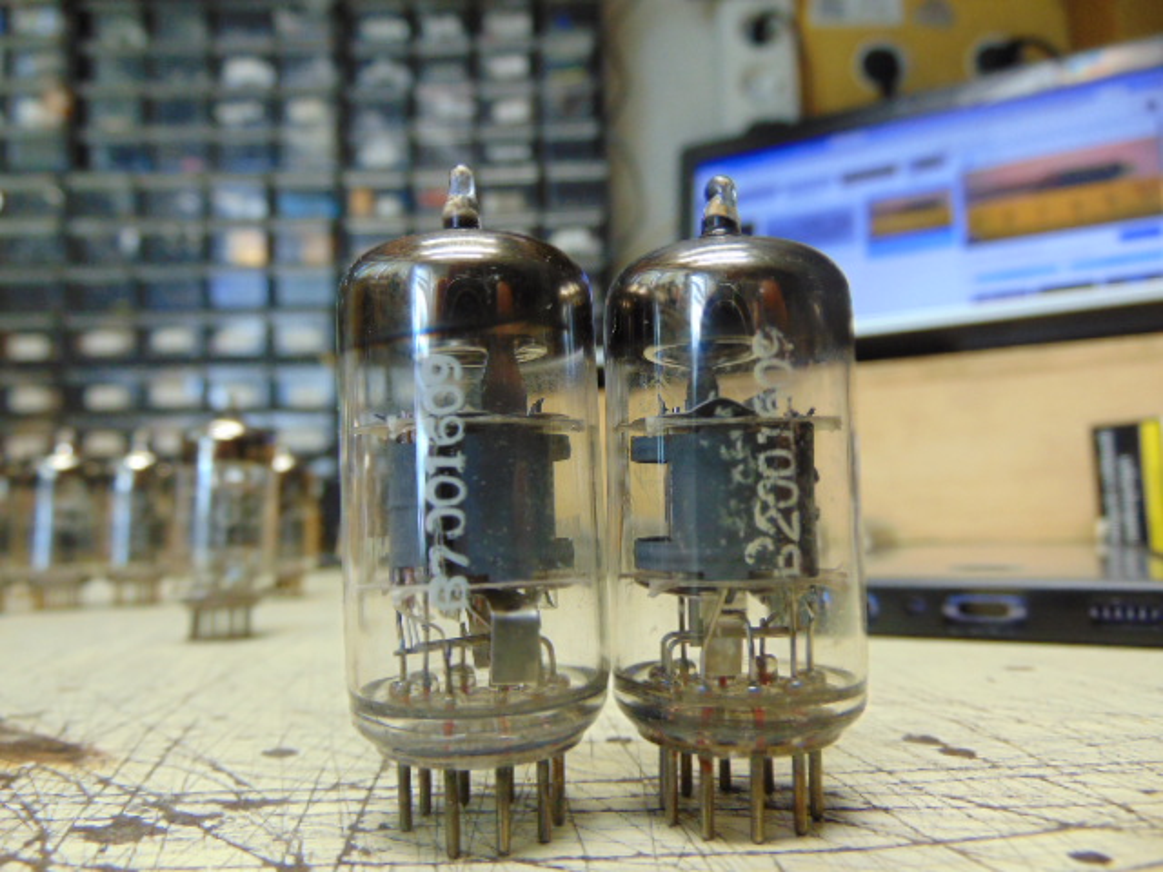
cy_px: 436
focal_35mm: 25
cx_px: 582
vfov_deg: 54.9
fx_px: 840
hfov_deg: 69.4
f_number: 3
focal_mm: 4.5
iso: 160
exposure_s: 1/30
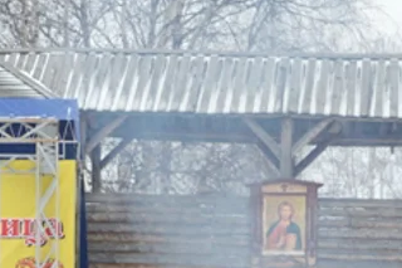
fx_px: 2199
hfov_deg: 10.4
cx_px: 221
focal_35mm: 197
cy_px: 381
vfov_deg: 6.9
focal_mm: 30
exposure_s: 1/200
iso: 100
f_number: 7.1
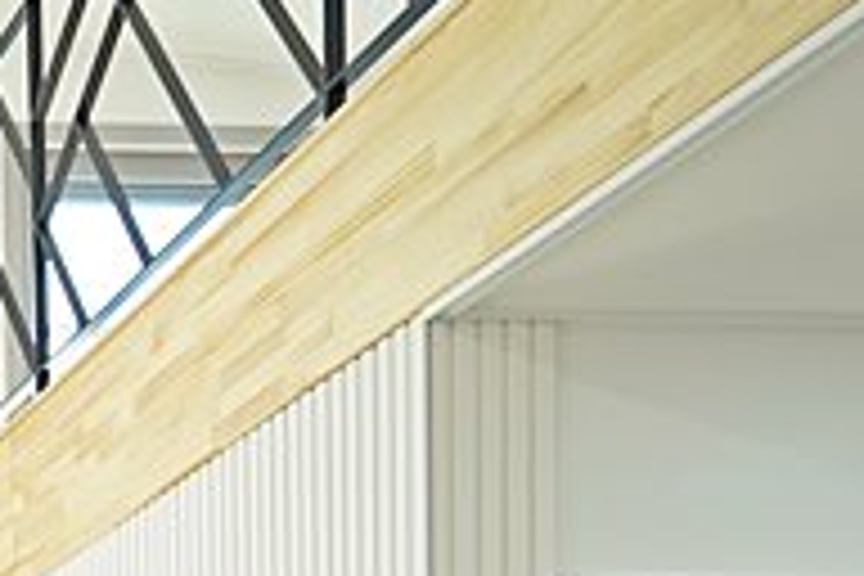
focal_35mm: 71
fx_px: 1704
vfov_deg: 15.6
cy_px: 1118
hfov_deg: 19.7
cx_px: -752
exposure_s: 1/50
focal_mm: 17
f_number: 4.5
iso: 250
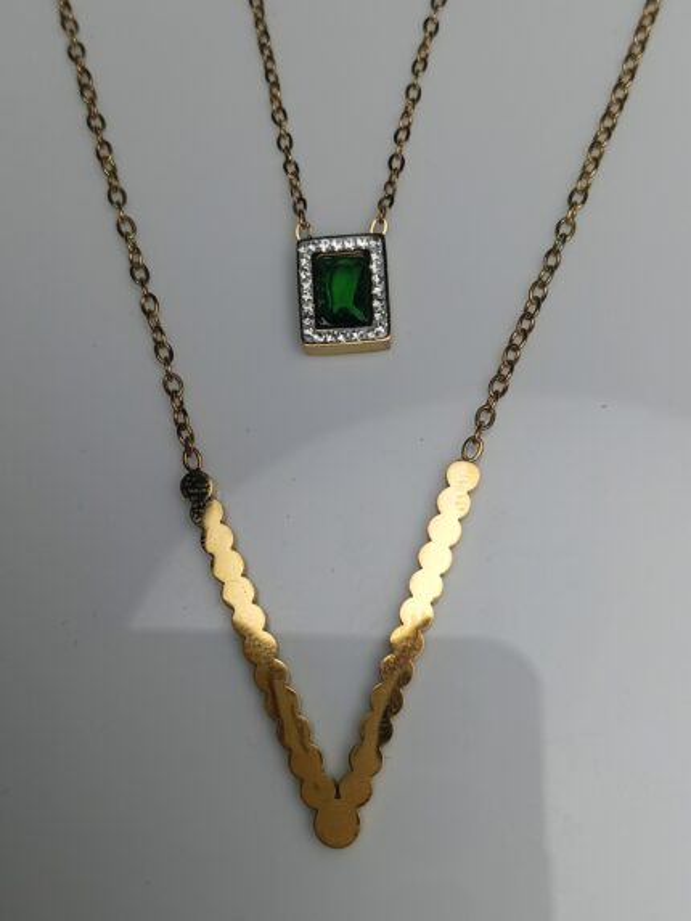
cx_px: 346
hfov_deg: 36.0
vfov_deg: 46.8
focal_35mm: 40
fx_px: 1064
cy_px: 460
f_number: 1.8
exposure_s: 1/421
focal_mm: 3.98
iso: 50
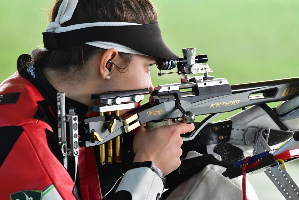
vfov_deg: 2.3
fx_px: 4983
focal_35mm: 600
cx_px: 150
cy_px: 100
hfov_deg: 3.4
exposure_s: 1/60
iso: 2500
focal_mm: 600
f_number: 9
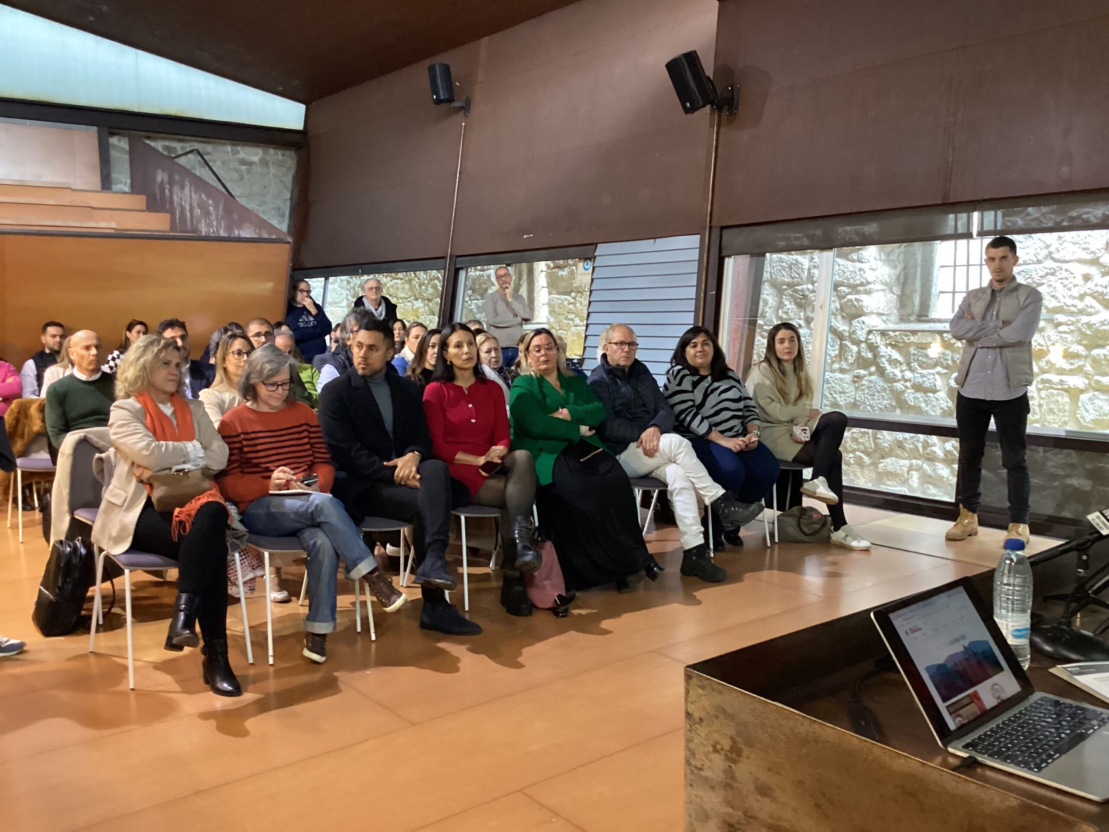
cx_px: 554
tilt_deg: -7.6
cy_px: 416
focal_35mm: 31
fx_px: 993
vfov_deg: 45.4
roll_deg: +1.2
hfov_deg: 58.4
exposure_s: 1/33
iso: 400
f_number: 2.4
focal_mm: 3.3
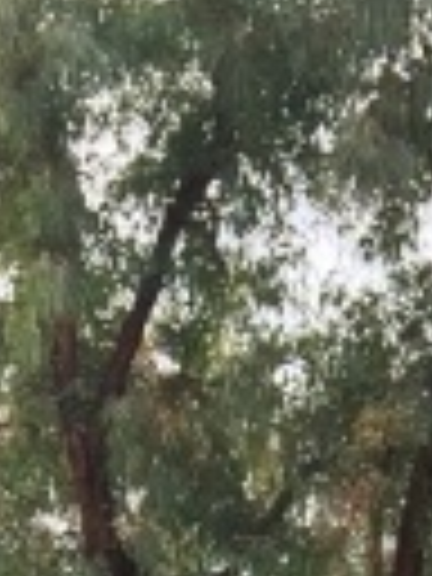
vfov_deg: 9.5
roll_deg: +3.0
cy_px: 1467
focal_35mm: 181
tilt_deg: -3.5
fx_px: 3012
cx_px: 22
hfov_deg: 8.2
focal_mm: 4.15
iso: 32
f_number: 2.2
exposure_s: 1/120
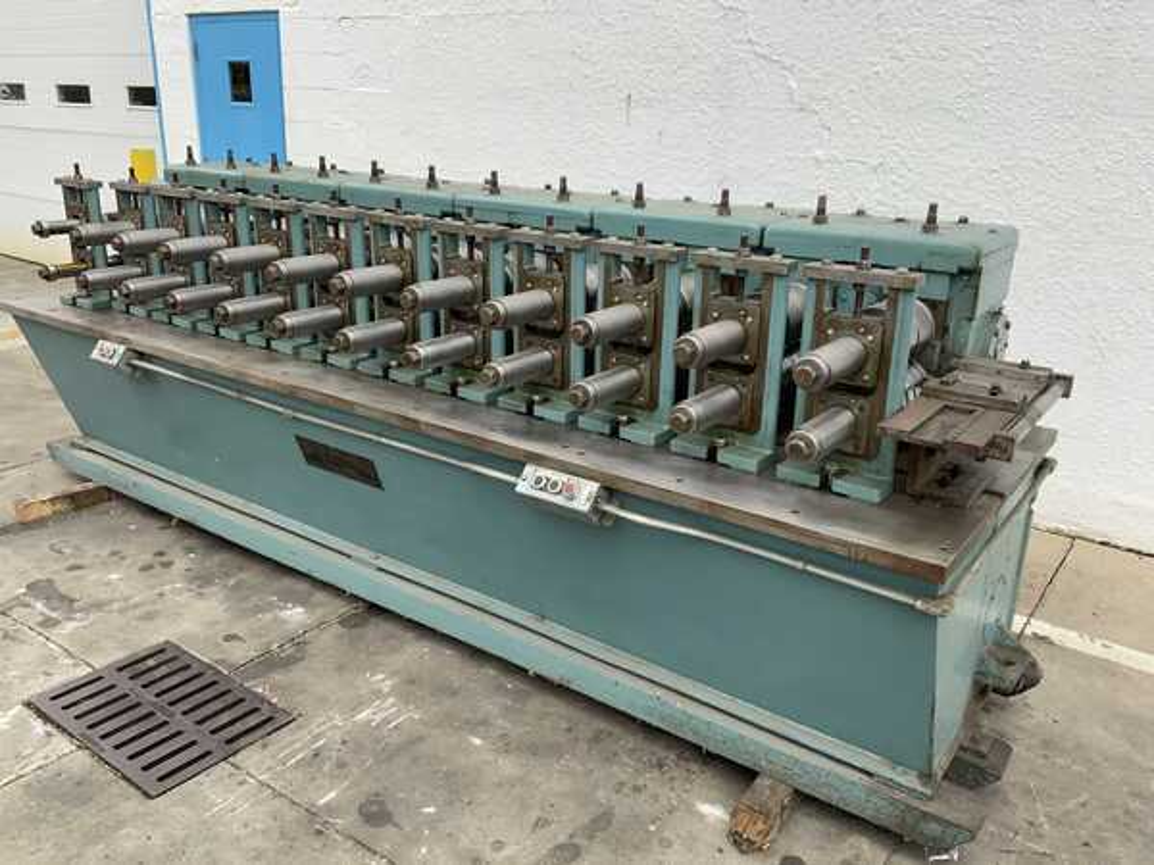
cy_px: 432
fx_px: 967
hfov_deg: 61.7
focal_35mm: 29
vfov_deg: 48.2
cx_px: 577
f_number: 1.8
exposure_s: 1/168
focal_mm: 3
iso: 16
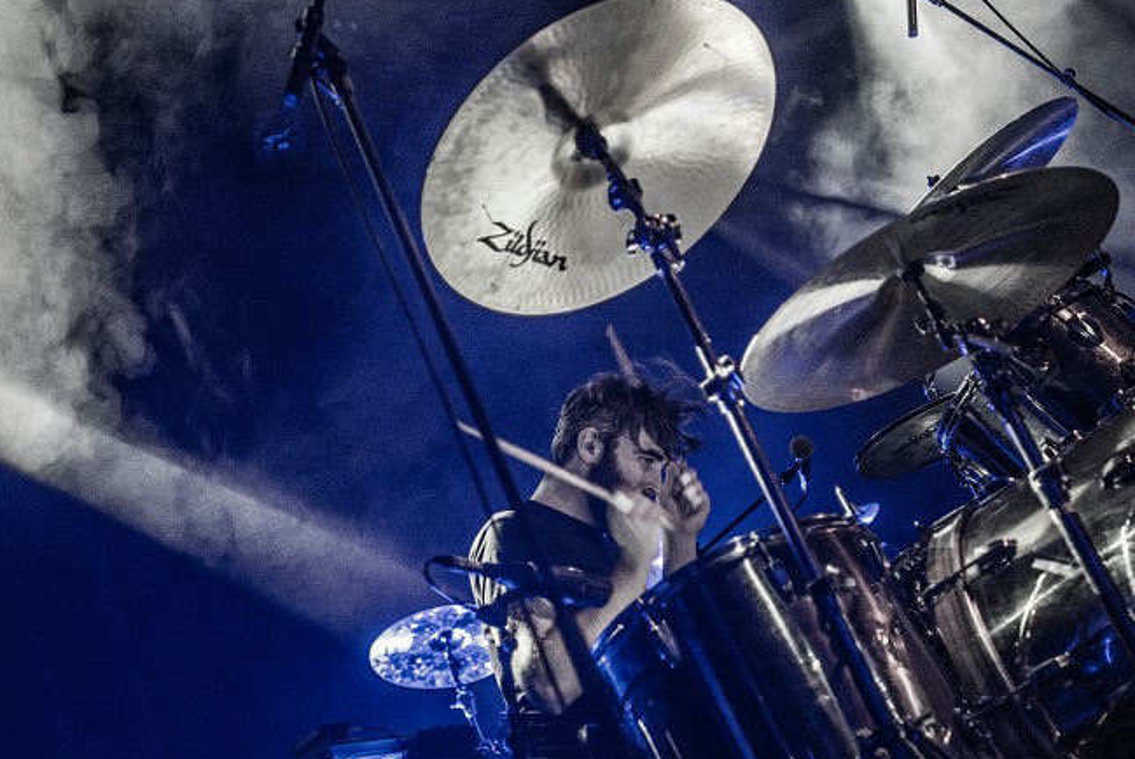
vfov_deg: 22.3
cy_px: 417
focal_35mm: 61
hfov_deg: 32.9
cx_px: 589
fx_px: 1925
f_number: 2.8
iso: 4000
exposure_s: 1/100
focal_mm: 55
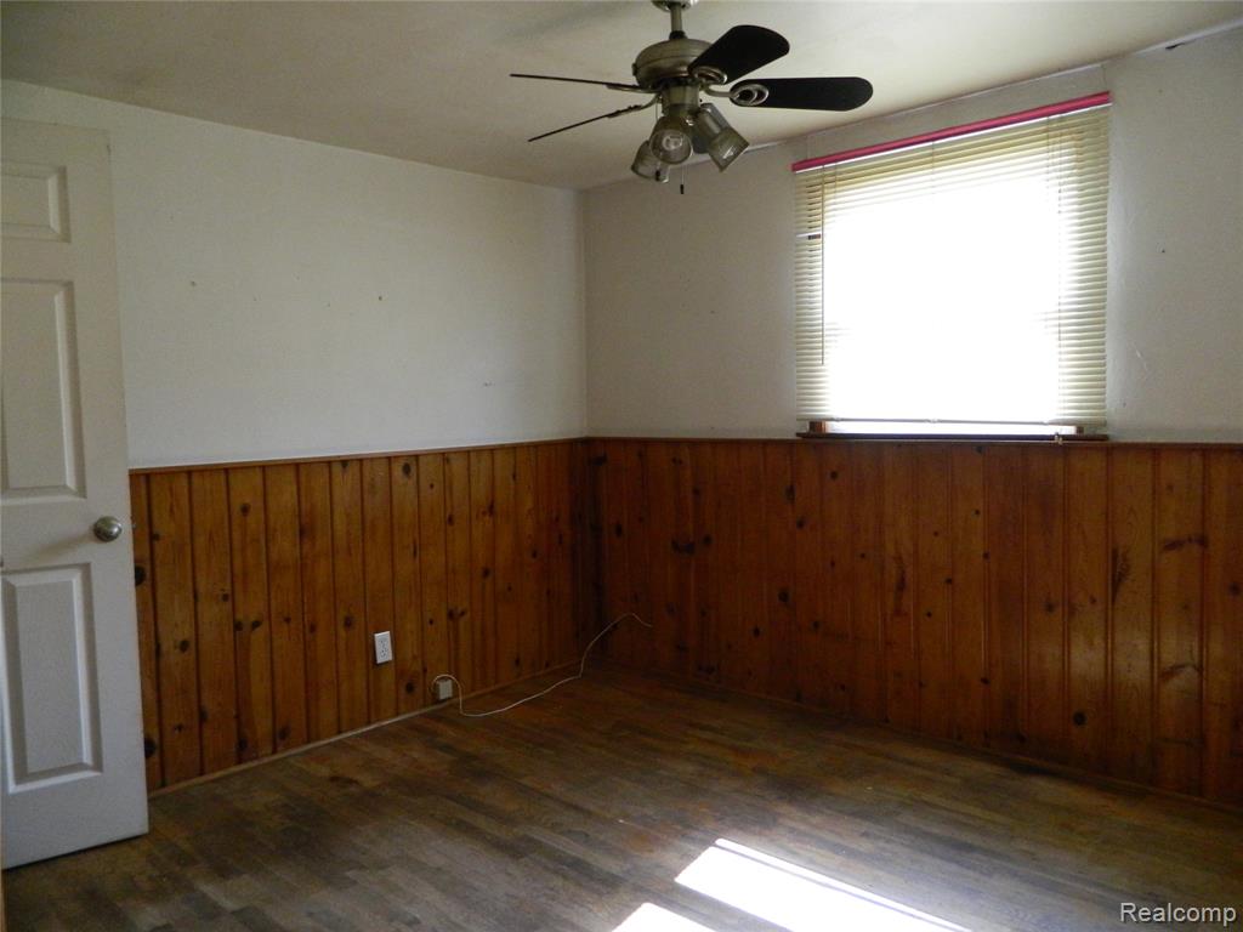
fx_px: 898
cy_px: 466
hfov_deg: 69.4
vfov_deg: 54.9
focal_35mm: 25
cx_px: 622
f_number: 3.1
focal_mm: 4.5
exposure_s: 1/80
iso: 400
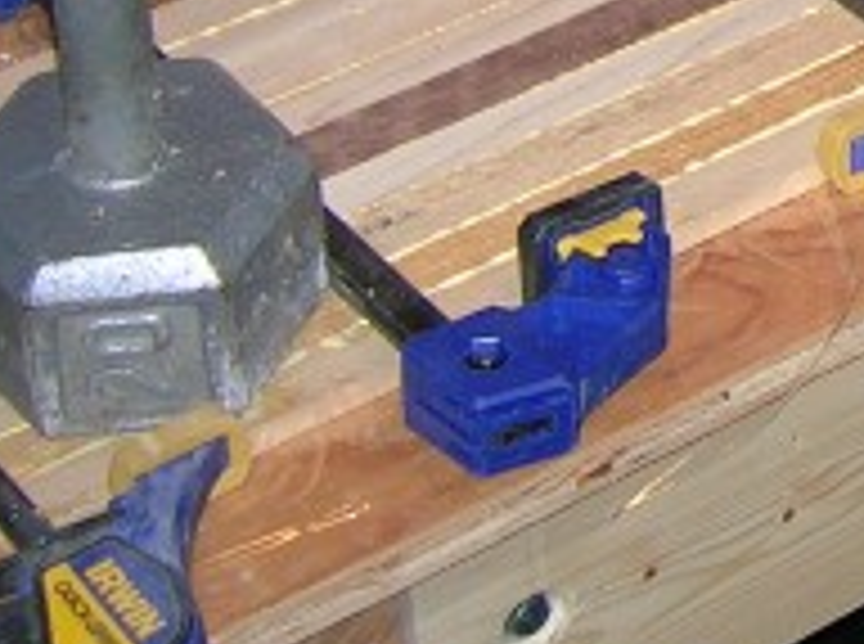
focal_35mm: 142
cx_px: 1526
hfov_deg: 12.7
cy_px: -390
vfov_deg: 10.0
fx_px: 3535
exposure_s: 1/60.1
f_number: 2.9
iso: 50
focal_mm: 5.7
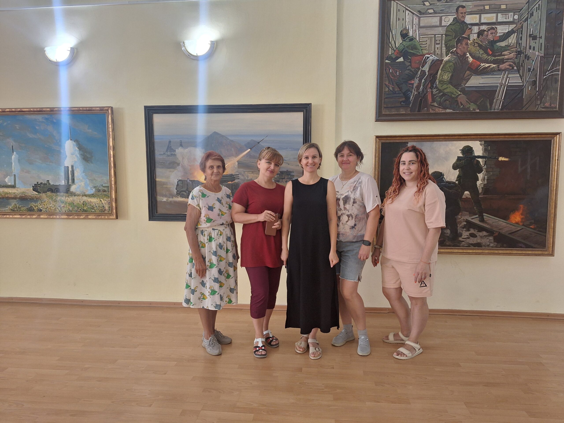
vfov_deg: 58.9
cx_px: 282
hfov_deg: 73.9
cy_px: 212
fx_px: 375
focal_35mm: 23
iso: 250
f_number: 1.8
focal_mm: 5.54
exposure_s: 1/50
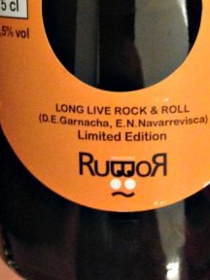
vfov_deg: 30.5
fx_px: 493
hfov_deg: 24.0
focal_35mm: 61
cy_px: 37
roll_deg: +3.9
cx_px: 122
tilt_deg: -40.4
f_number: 2.4
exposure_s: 1/15
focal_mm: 4.12
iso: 500
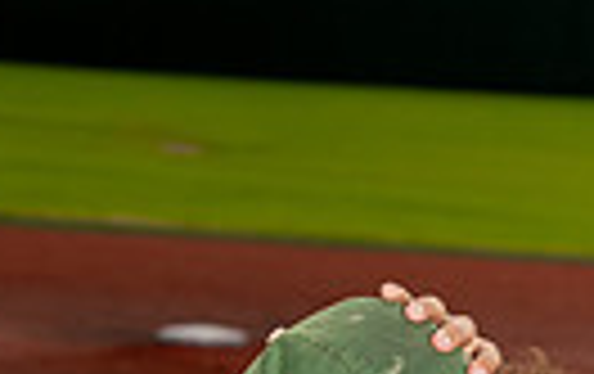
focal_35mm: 243
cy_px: 1000
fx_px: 3940
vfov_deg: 5.2
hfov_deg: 8.6
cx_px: 356
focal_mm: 70
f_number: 5.6
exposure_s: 1/250
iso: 250
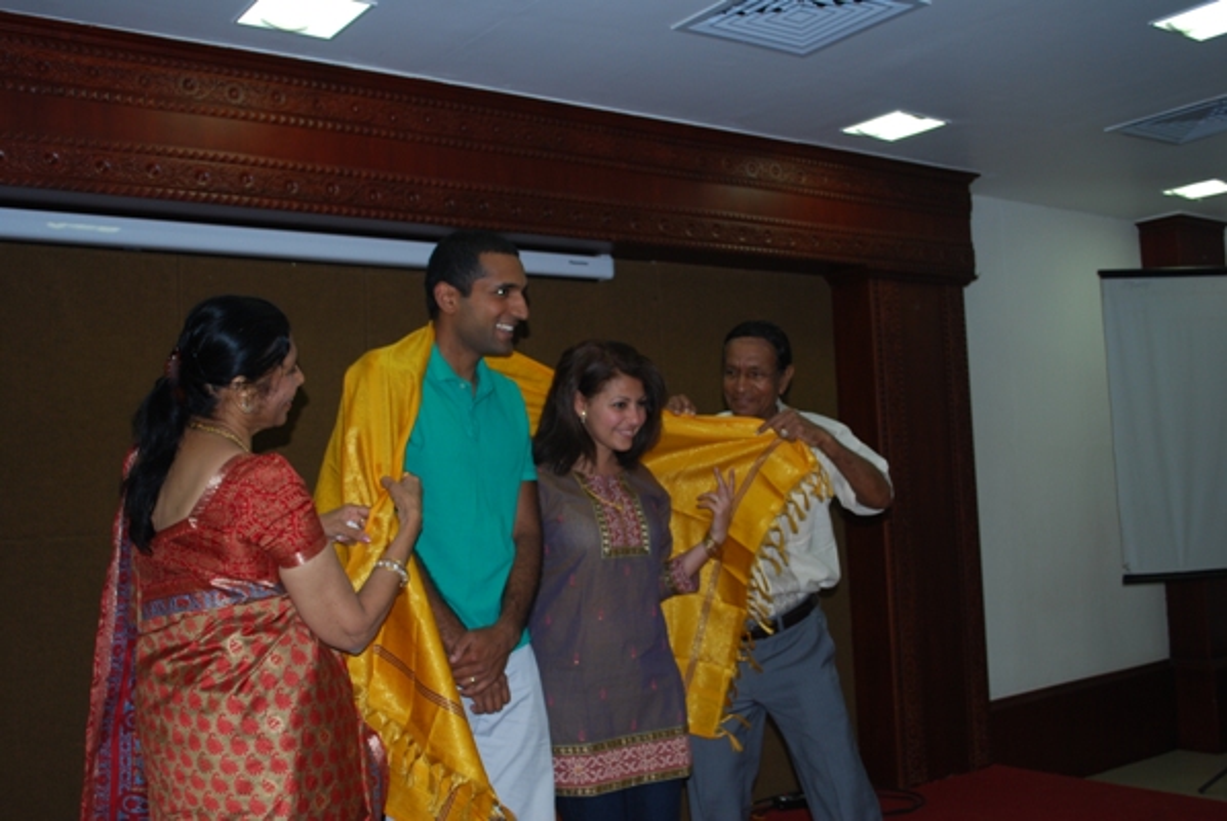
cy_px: 410
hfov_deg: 53.1
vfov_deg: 37.0
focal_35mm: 36
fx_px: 1228
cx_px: 614
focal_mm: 24
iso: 200
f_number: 4.2
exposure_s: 1/60
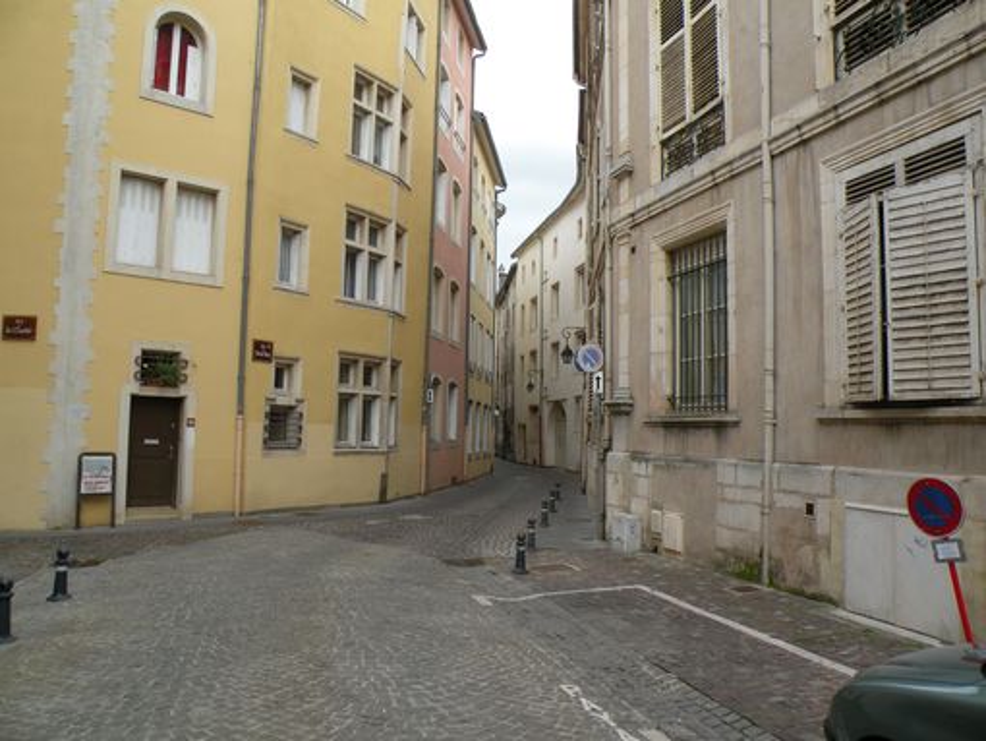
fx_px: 769
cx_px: 493
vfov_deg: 51.4
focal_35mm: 27
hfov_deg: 65.3
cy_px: 370
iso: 64
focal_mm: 4.7
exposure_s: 1/119
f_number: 4.5
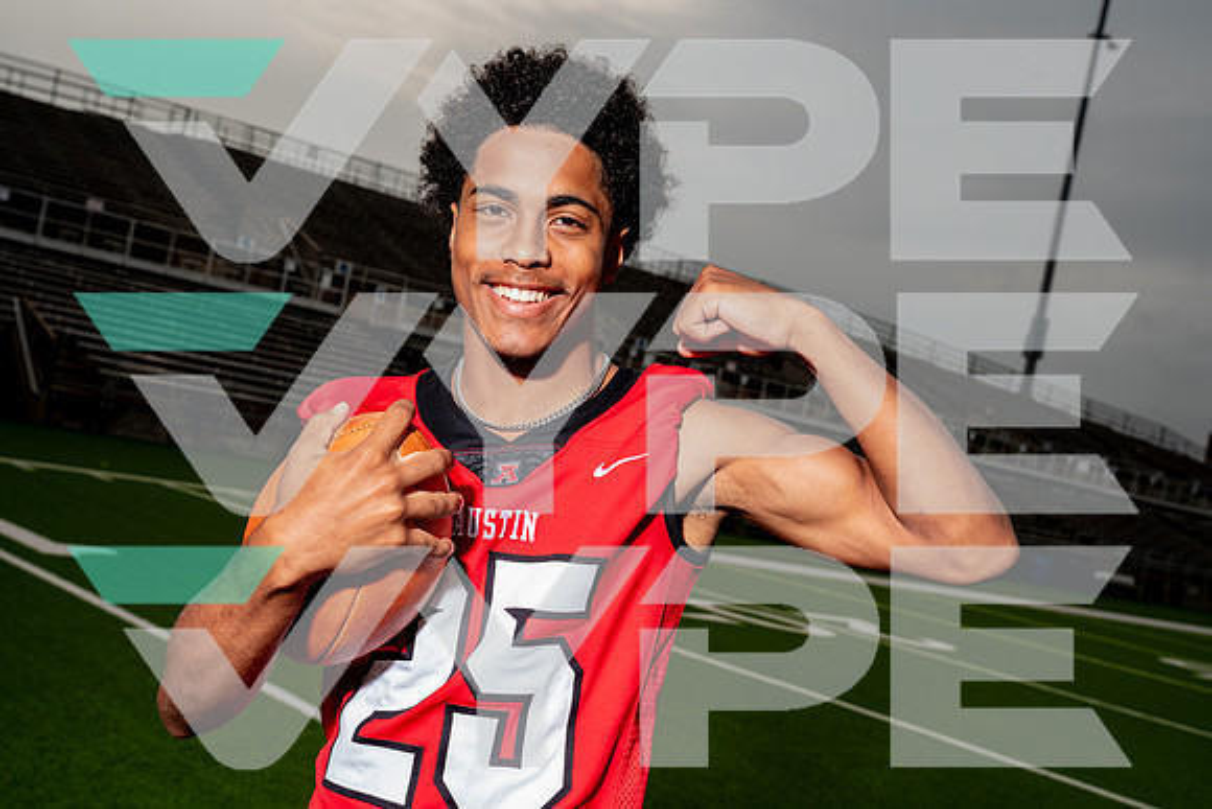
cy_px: 404
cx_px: 606
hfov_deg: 41.9
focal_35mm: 47
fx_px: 1583
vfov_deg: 28.7
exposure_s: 1/250
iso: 100
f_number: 8
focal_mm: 47
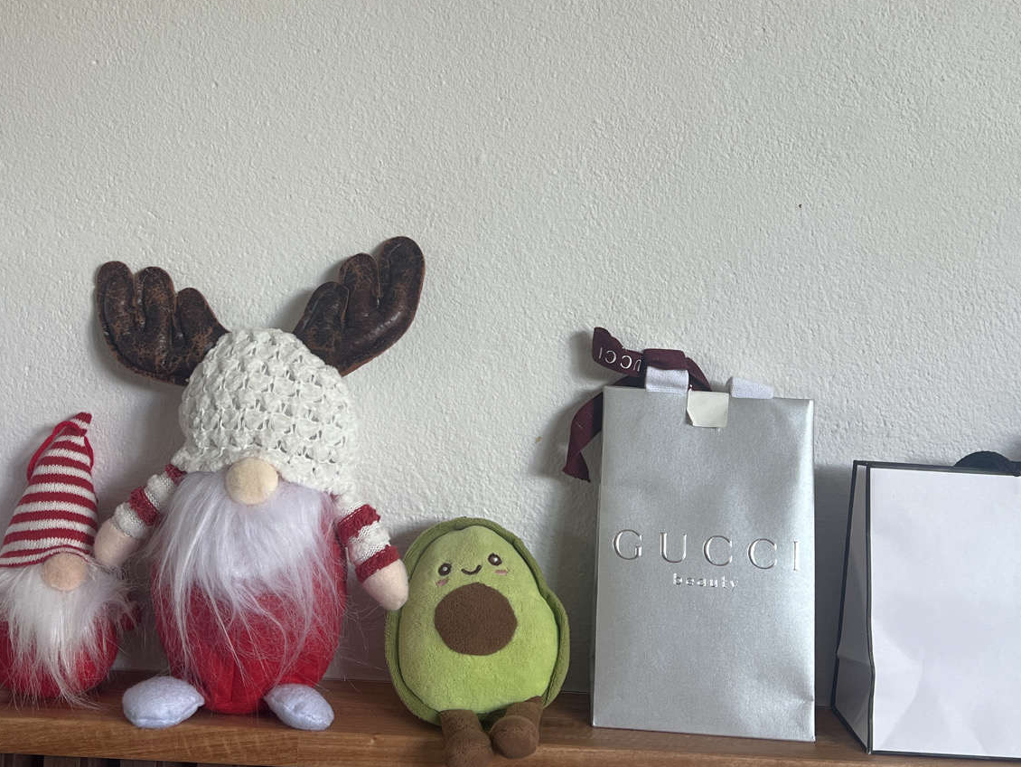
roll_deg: -3.6
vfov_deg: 31.3
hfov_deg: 41.2
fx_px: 1357
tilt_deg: -0.7
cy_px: 260
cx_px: 471
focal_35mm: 46
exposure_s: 1/121
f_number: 1.5
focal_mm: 5.7
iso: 64
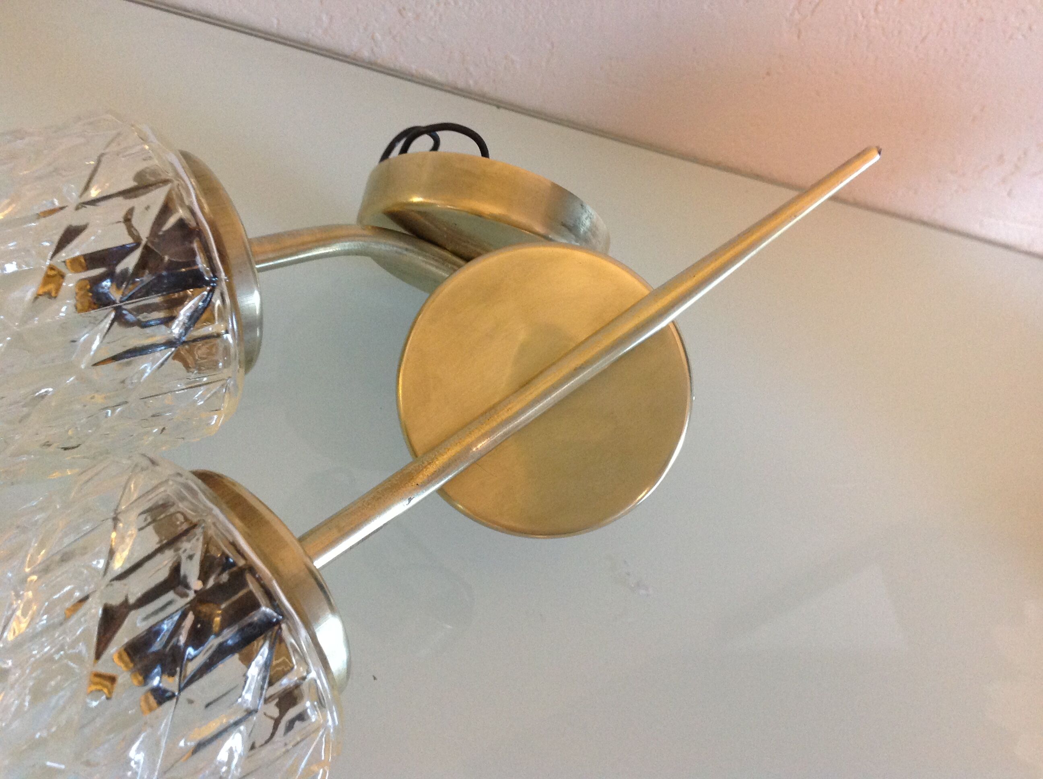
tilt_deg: -47.4
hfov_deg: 52.7
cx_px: 522
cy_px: 390
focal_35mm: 35
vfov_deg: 40.6
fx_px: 1053
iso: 250
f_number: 2.4
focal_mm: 4.28
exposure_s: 1/17
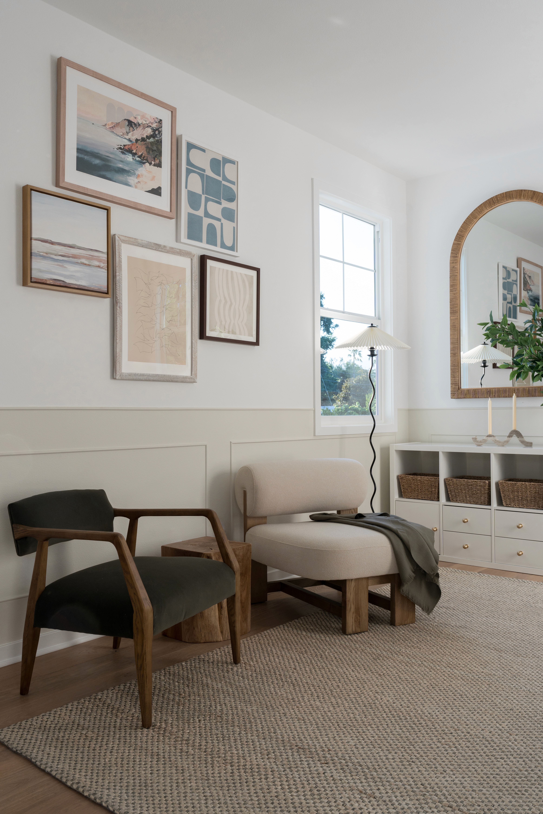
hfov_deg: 42.3
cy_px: 407
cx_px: 272
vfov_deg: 60.3
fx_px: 701
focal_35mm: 31
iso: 400
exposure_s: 1/25
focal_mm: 31
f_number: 10
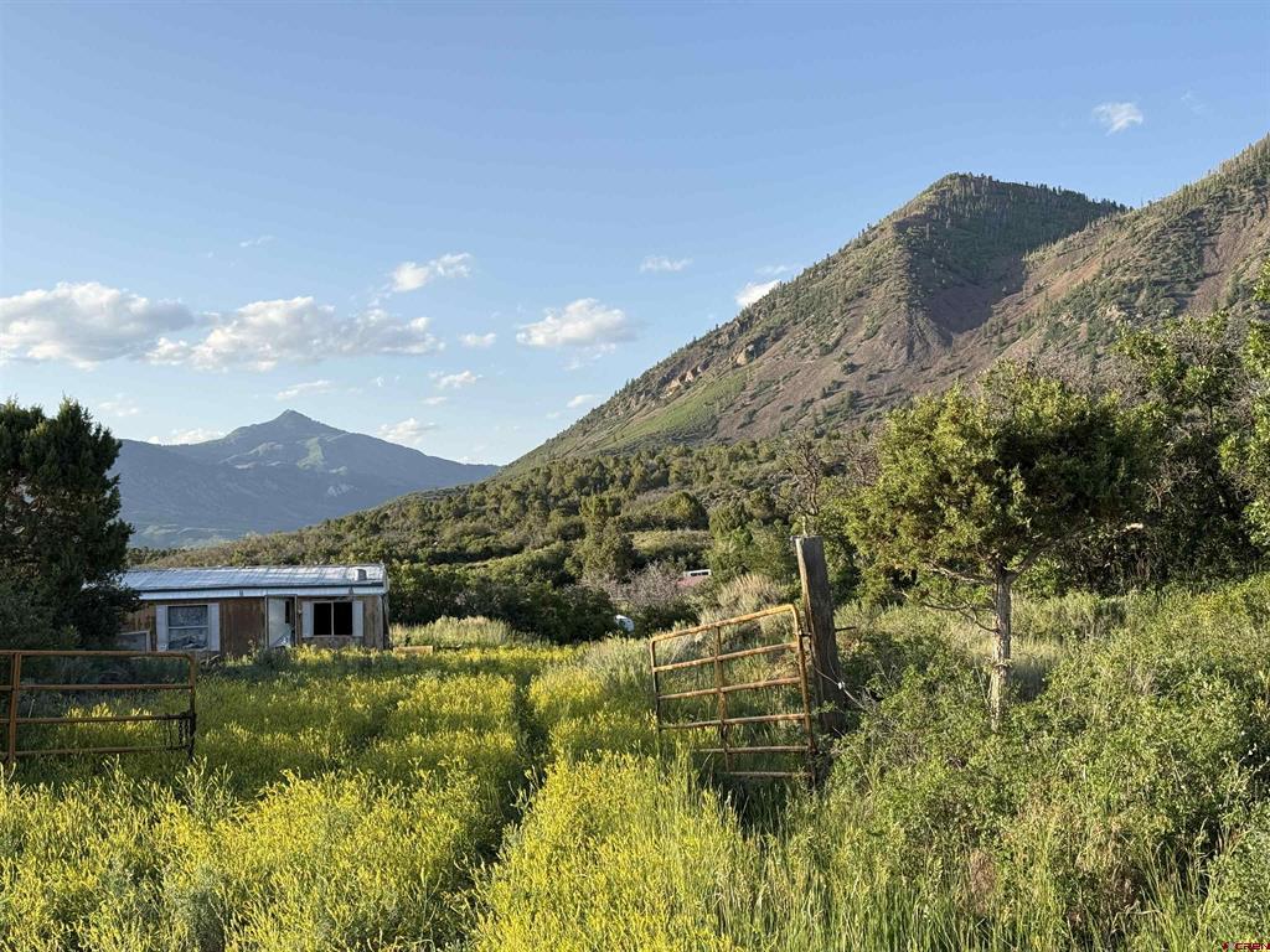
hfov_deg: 39.7
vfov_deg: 30.3
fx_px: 1761
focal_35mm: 48
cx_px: 635
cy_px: 476
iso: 64
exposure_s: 1/1429
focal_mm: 6.76
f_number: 1.78
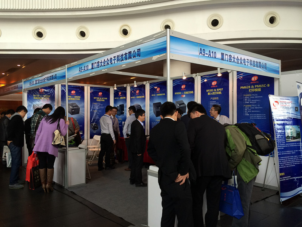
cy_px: 114
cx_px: 151
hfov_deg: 60.0
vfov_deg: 46.8
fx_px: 262
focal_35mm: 30
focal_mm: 4.12
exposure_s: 1/40
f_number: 2.2
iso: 40
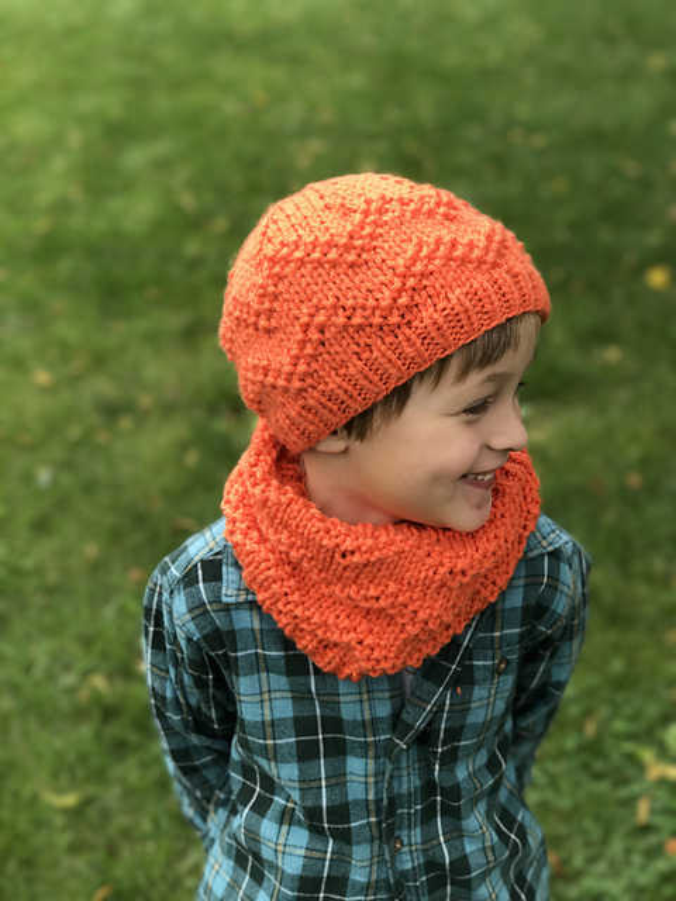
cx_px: 338
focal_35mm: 57
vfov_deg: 33.8
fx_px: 1484
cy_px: 450
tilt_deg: -26.9
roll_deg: +0.5
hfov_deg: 25.7
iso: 20
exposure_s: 1/90
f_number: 2.8
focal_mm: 6.6
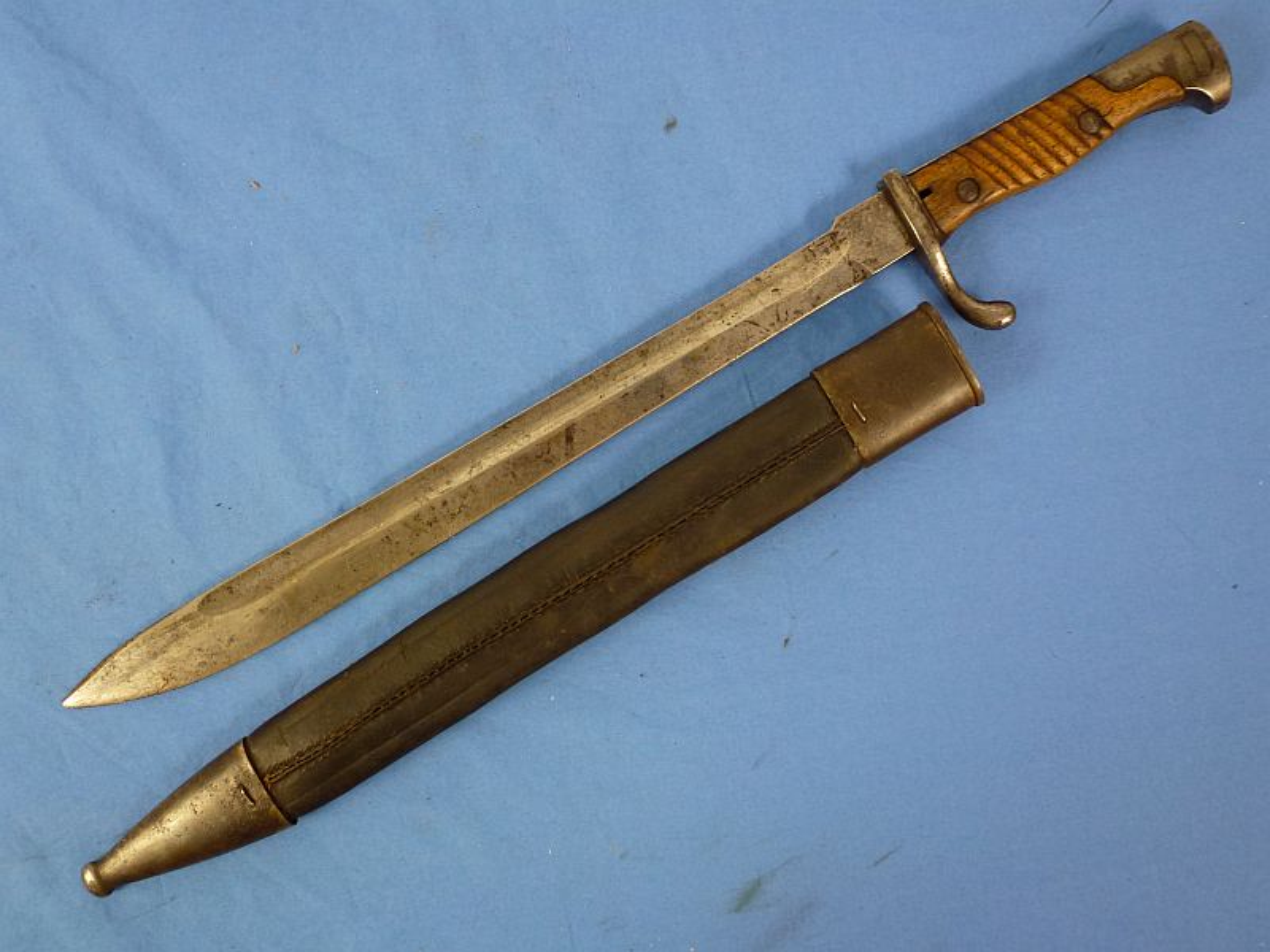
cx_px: 635
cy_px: 476
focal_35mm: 30
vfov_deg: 46.8
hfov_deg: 60.0
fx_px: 1101
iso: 200
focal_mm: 5.4
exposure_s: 1/60
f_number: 3.5
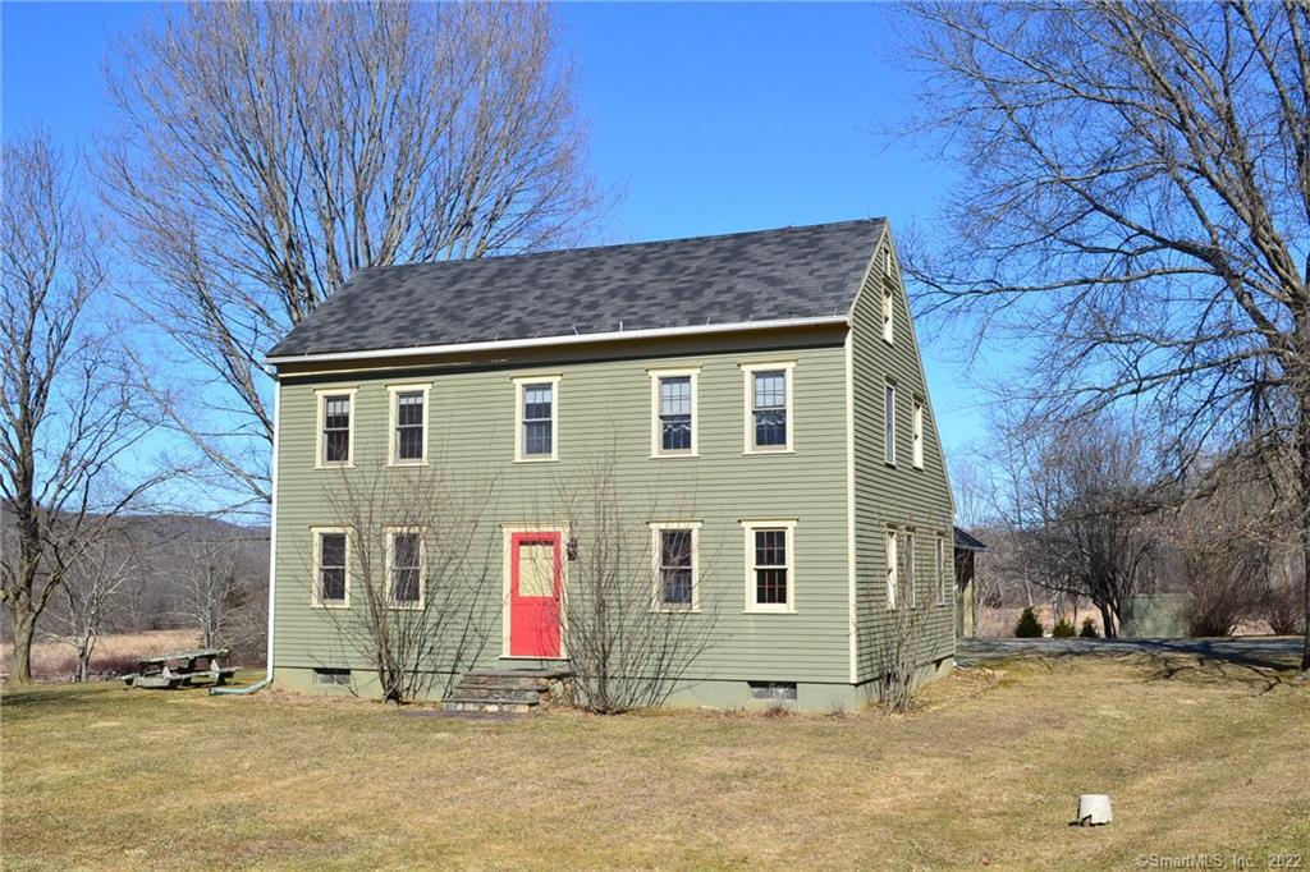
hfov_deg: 53.1
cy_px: 436
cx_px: 655
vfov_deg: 36.8
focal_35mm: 36
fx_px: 1310
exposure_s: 1/400
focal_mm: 24
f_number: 11
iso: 400
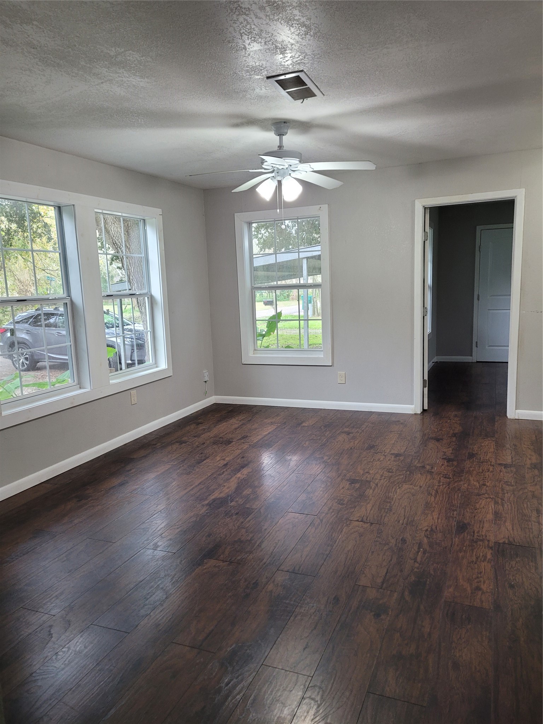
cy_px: 362
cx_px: 272
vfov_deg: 67.3
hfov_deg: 53.1
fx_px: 544
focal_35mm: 26
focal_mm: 5.4
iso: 200
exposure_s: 1/59
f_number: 1.8
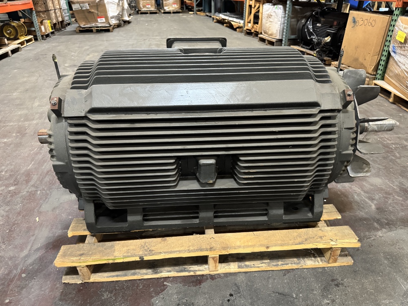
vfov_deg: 56.8
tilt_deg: -29.9
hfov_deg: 71.6
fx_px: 283
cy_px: 153
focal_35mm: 24
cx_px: 204
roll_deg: +0.3
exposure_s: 1/60
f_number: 1.78
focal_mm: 6.76
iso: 640
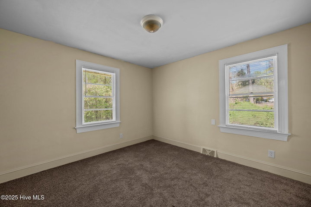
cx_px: 156
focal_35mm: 14
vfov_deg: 81.3
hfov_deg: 104.2
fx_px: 121
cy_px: 104
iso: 100
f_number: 8
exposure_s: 1.3
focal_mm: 14
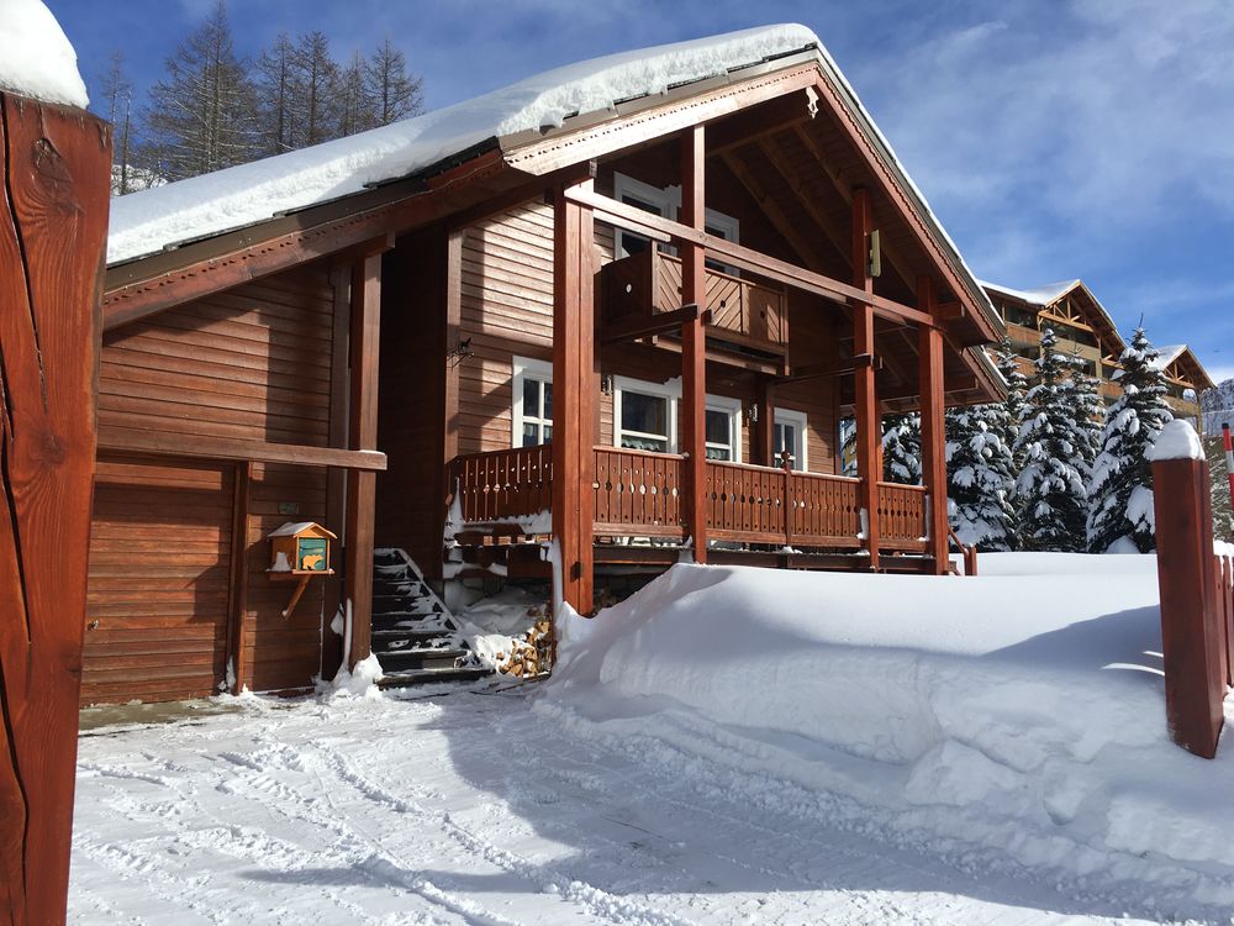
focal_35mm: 29
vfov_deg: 48.2
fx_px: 1034
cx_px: 617
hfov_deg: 61.7
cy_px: 463
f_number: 2.2
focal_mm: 4.15
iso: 25
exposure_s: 1/2079
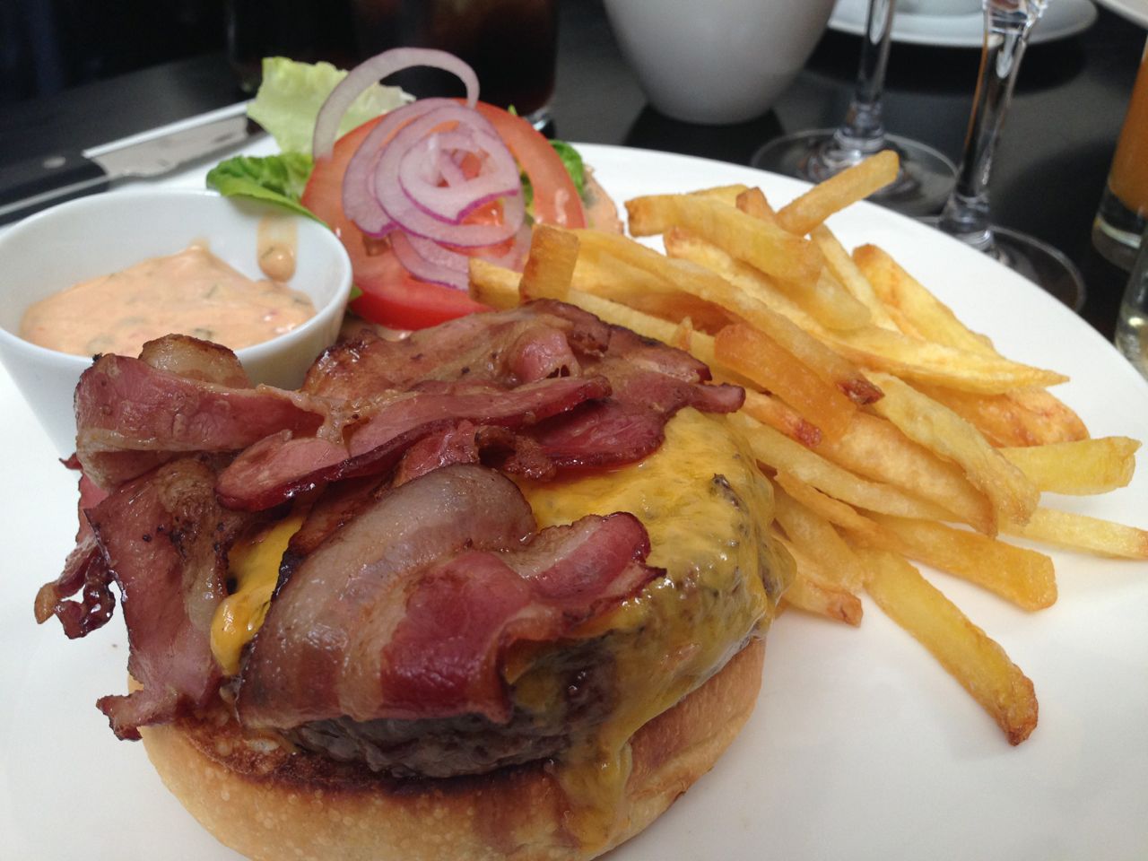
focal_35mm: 33
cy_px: 430
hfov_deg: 55.4
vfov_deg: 42.9
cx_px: 574
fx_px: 1094
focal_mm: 4.12
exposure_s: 1/120
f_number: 2.4
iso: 100
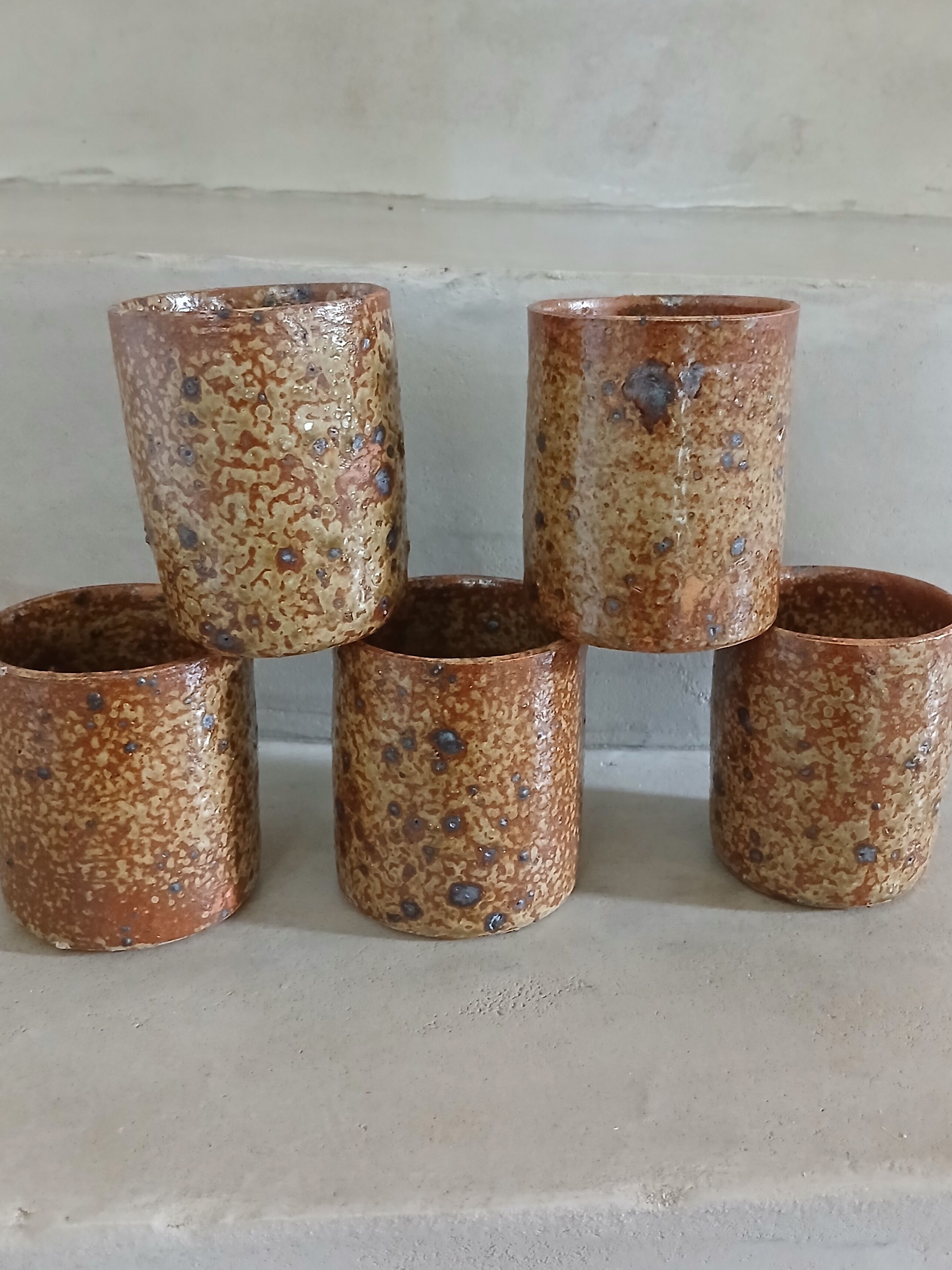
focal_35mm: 31
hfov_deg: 45.4
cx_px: 472
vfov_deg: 58.3
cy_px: 649
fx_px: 1137
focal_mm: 3.98
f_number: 1.8
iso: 800
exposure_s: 1/20
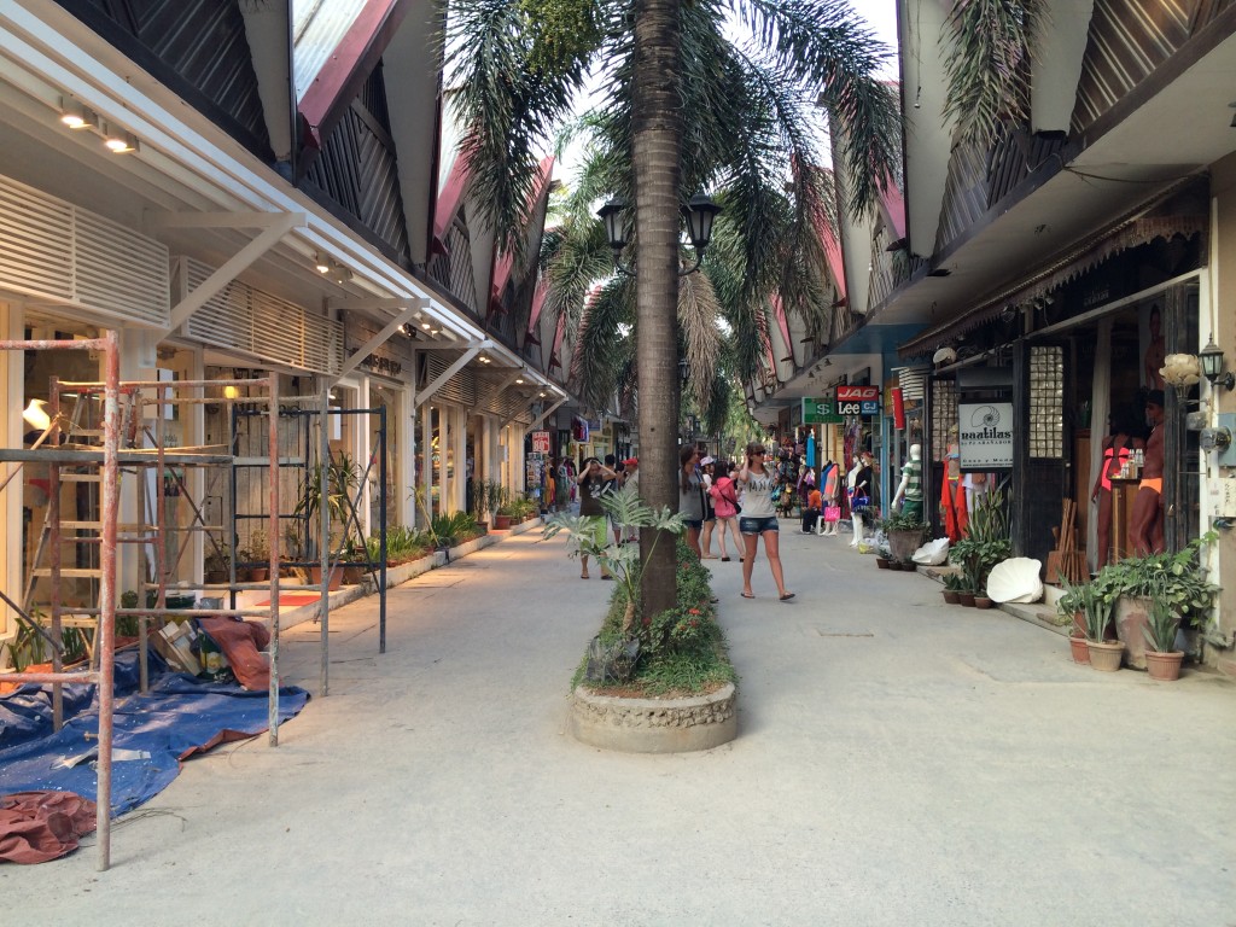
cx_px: 618
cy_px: 464
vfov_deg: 46.8
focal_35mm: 30
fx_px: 1071
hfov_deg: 60.0
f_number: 2.2
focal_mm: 4.12
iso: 50
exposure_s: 1/60
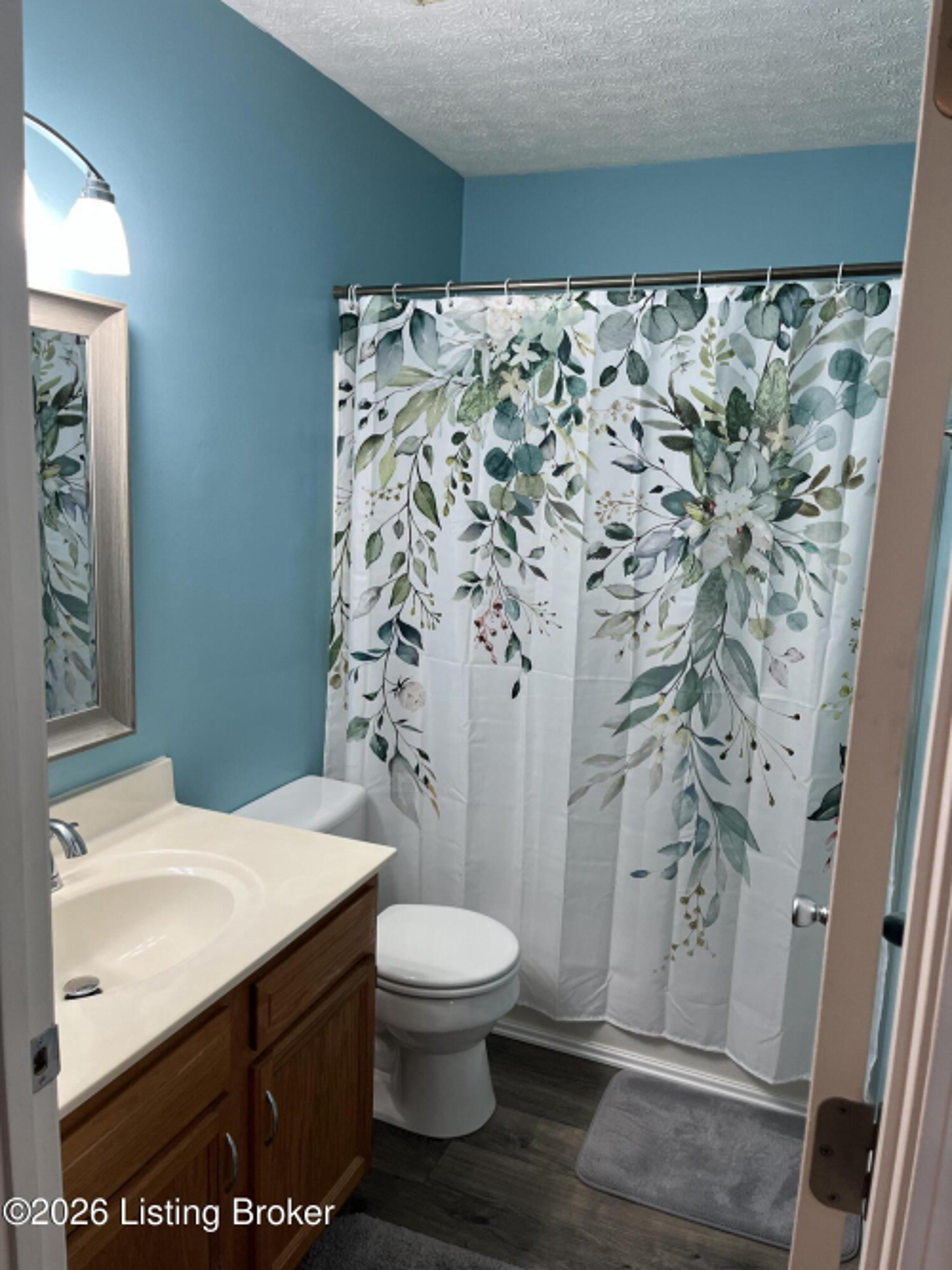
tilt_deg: -10.2
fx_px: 954
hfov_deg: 53.0
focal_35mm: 26
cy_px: 635
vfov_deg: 67.3
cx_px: 476
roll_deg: -1.5
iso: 80
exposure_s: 1/60
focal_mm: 5.1
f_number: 1.6
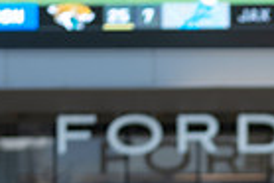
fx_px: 2362
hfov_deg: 6.5
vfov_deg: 4.4
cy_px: 296
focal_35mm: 310
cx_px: 432
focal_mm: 74
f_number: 2.8
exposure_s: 1/500
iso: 100
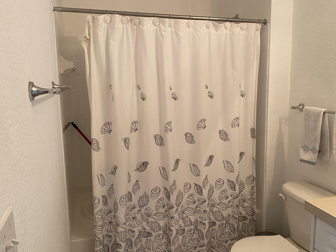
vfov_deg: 46.8
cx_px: 182
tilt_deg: -6.9
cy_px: 127
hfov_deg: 59.9
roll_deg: +1.0
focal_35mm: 30
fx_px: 291
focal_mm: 4.25
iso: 125
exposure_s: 1/60
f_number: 1.8
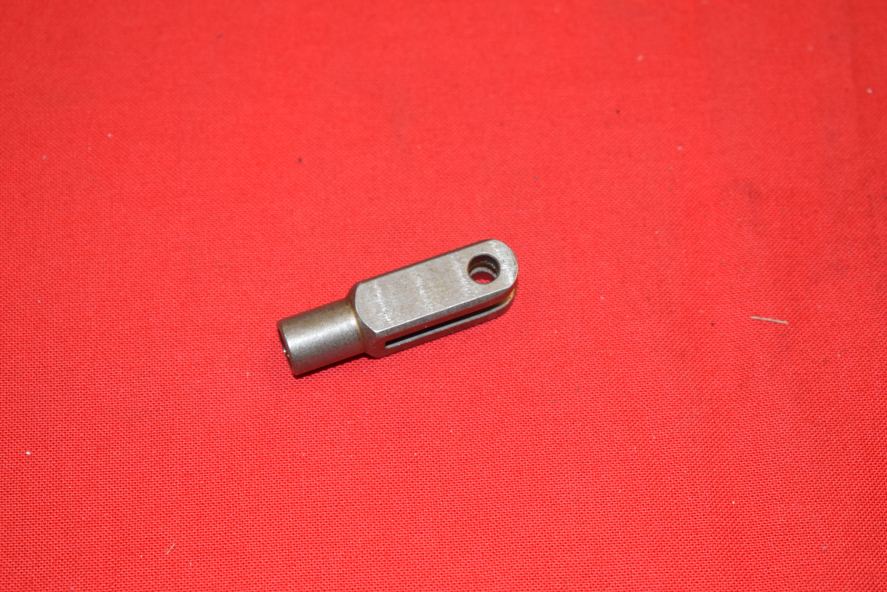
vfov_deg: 16.6
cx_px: 444
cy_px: 296
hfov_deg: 24.6
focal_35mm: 82
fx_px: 2033
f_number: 5.6
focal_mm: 55
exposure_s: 1/100
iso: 800
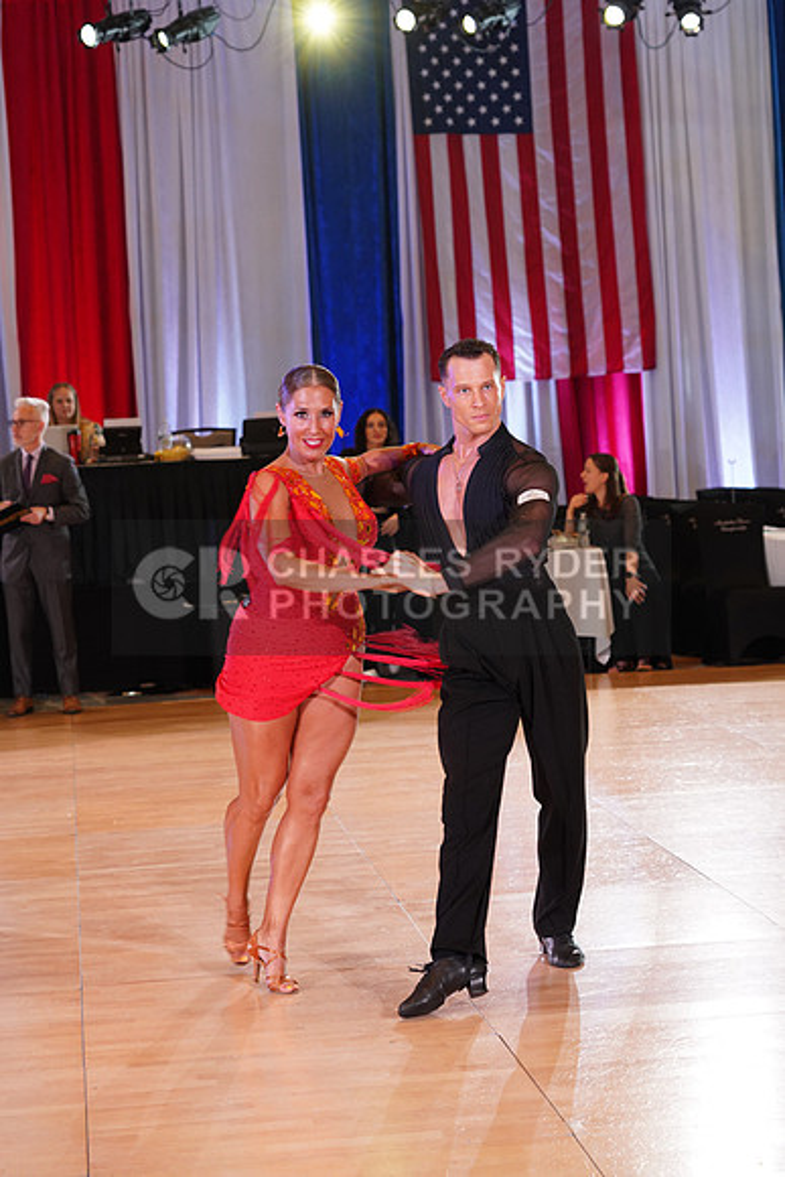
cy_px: 588
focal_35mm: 80
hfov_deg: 17.1
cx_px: 392
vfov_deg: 25.4
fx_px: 2615
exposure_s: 1/160
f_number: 5
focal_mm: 80
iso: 1600
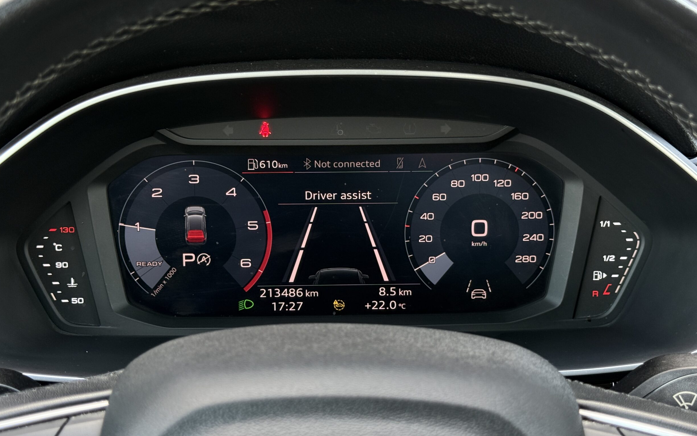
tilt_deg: -14.6
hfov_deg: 38.2
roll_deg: +0.1
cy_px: 220
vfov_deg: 24.4
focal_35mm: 53
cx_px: 359
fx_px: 1007
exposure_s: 1/84
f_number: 1.78
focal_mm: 6.76
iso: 200
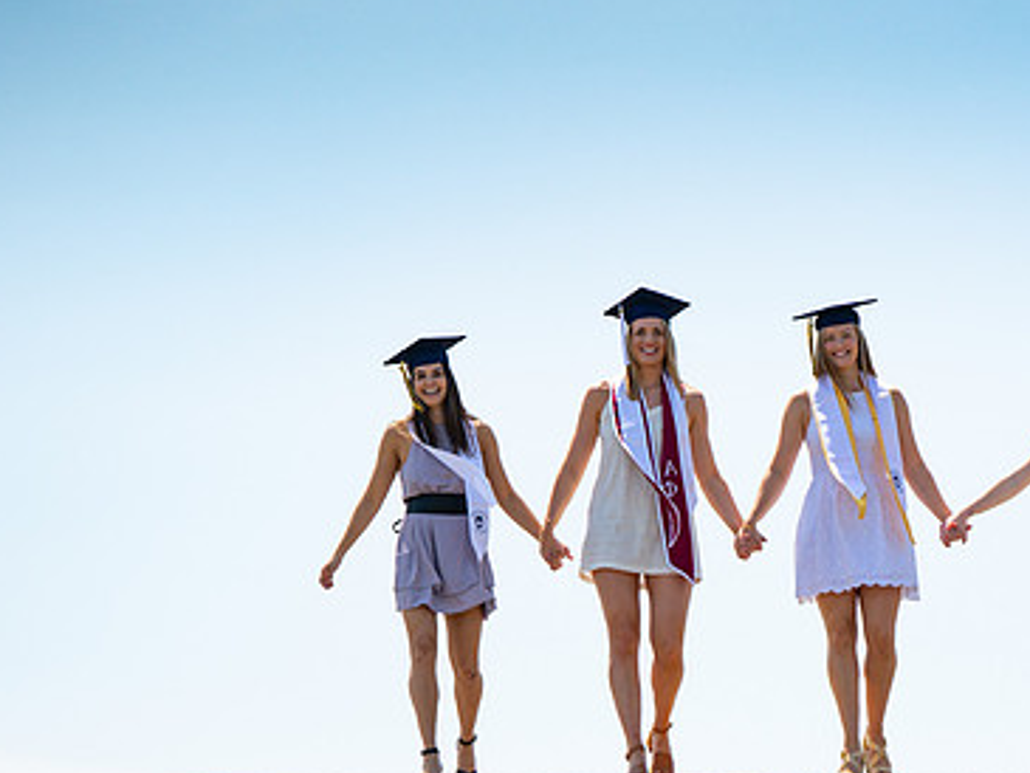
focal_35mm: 392
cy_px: 530
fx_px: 11668
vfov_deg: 3.8
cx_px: 863
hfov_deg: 5.1
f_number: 2.8
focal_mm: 145
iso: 100
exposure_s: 1/1600
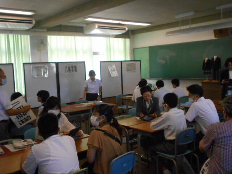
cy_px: 87
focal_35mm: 39
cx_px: 116
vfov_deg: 36.8
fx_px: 261
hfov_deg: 47.9
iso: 640
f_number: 3.9
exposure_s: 1/250
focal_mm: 6.7
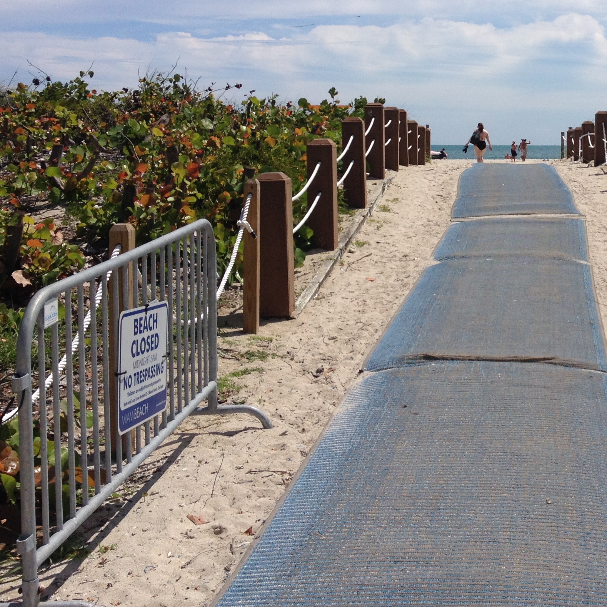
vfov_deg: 26.5
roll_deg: +0.3
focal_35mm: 64
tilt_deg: -2.1
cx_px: 558
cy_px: 142
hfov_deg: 25.9
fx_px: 1270
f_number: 2.4
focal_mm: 4.28
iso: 50
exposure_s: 1/3953
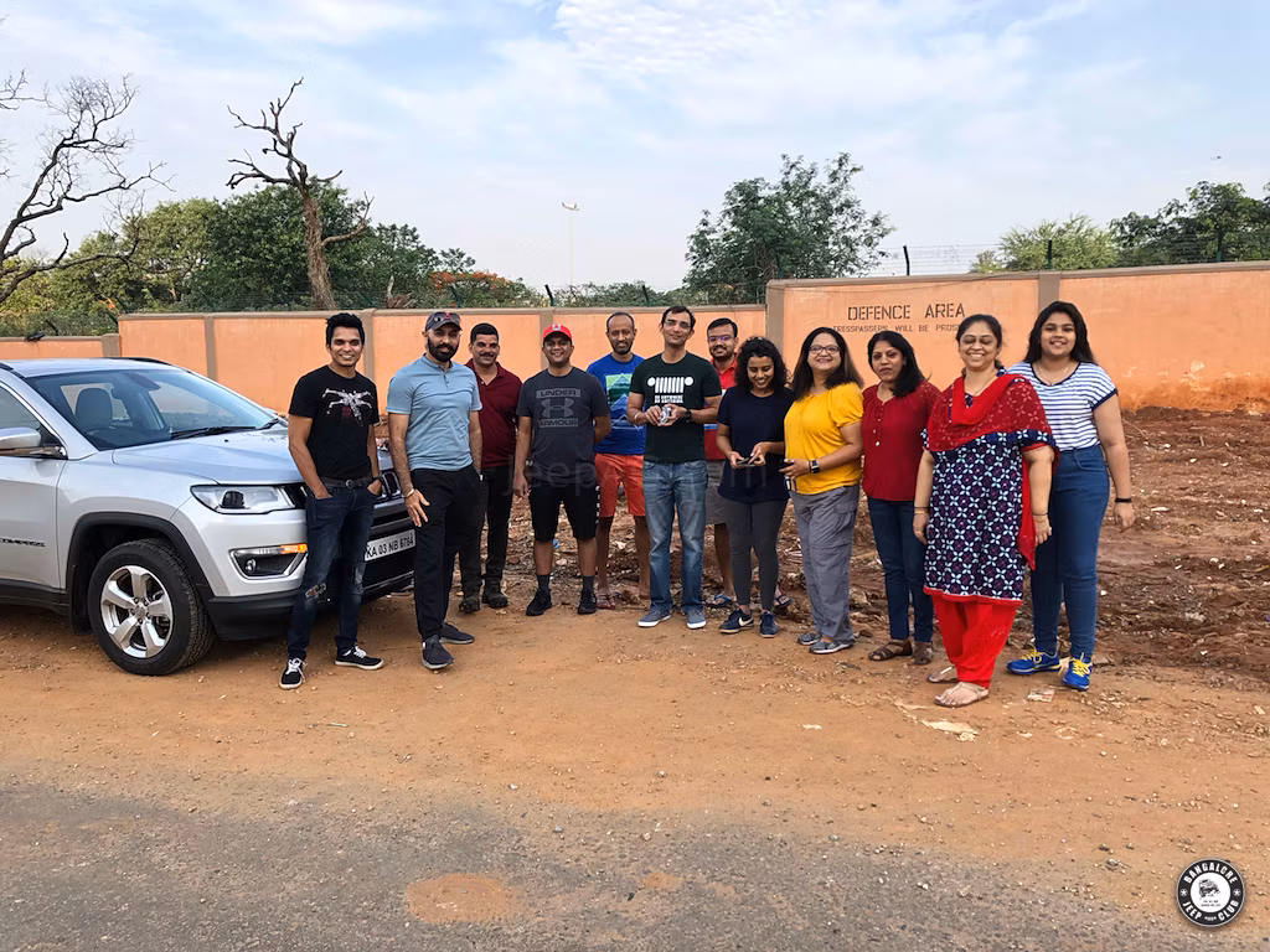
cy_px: 476
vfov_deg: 49.7
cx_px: 635
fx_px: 1027
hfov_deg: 63.4
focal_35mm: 28
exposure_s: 1/322
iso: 20
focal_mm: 4
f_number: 1.8
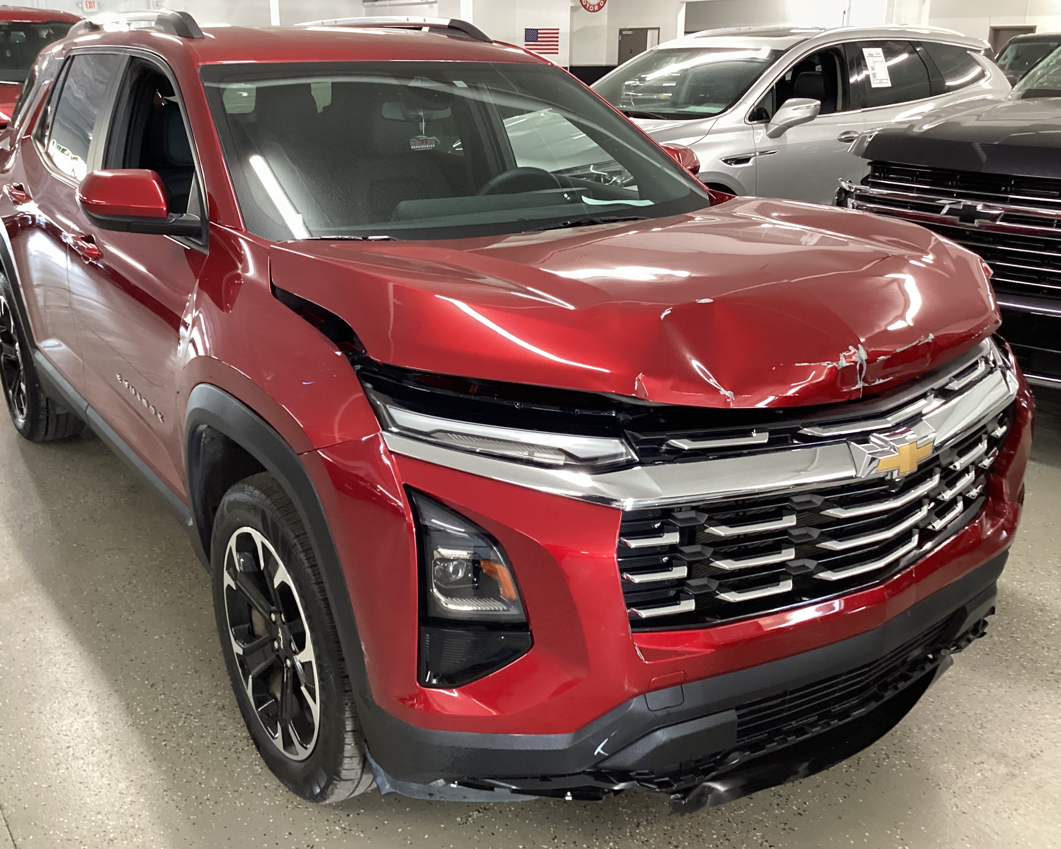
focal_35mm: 33
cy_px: 422
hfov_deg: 54.2
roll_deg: -0.5
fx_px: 1036
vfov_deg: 44.5
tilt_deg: -21.0
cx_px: 501
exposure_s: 1/40
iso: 250
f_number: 2.4
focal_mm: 3.3
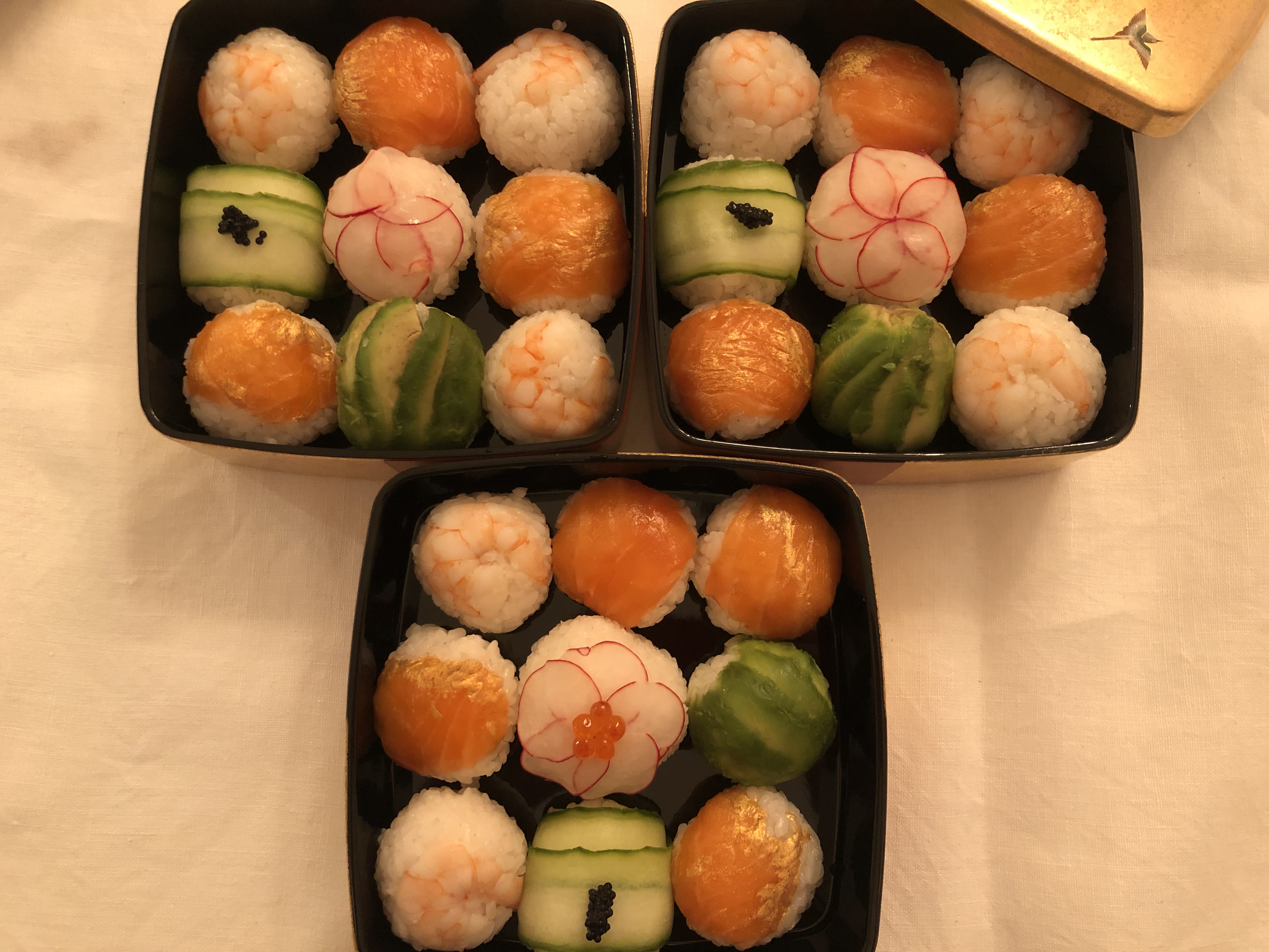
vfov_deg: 49.7
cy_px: 476
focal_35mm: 28
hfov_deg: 63.4
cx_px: 634
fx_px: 1026
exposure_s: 1/13
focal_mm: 4
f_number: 1.8
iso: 100
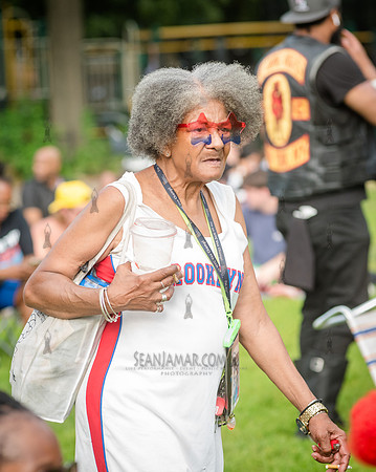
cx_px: 198
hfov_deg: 7.6
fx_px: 2844
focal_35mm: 204
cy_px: 236
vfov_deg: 9.5
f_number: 5
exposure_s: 1/640
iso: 1000
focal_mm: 145
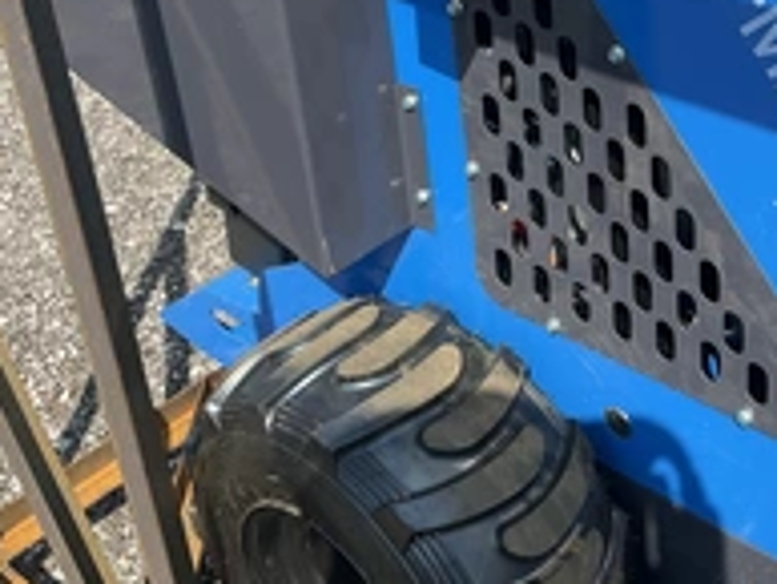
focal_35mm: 60
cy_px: 60
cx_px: 612
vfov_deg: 23.8
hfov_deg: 31.4
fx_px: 1348
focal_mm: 3
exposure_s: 1/912
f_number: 1.8
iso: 25
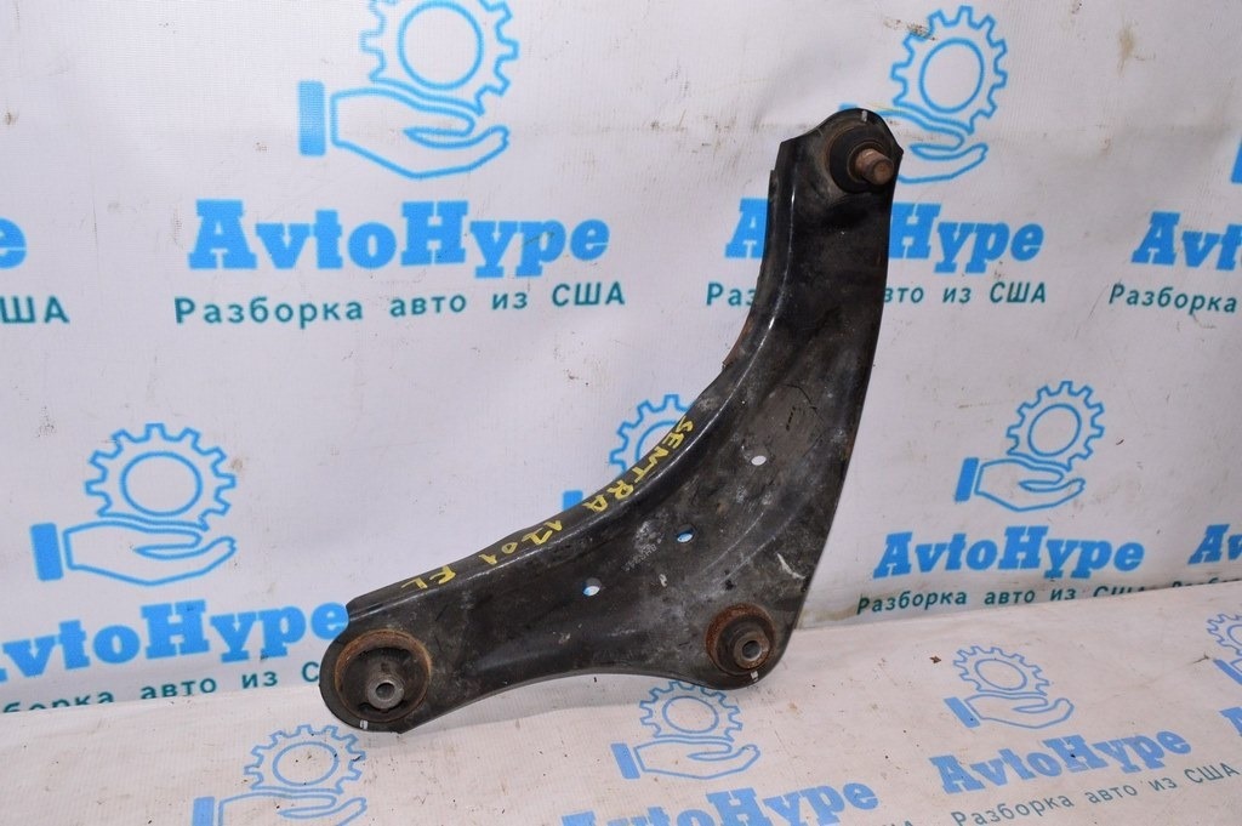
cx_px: 621
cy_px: 413
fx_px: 1086
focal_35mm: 32
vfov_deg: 41.6
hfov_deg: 59.5
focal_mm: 21
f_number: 8
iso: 1600
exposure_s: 1/200
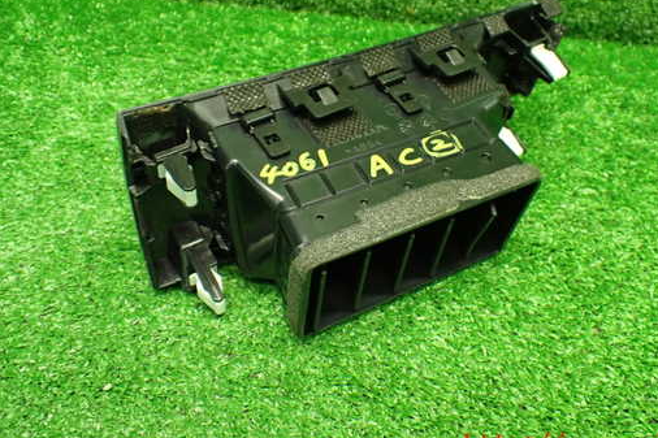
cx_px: 368
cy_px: 170
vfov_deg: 35.8
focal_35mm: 37
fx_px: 676
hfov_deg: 51.8
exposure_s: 1/60
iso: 800
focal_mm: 5.4
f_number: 2.3
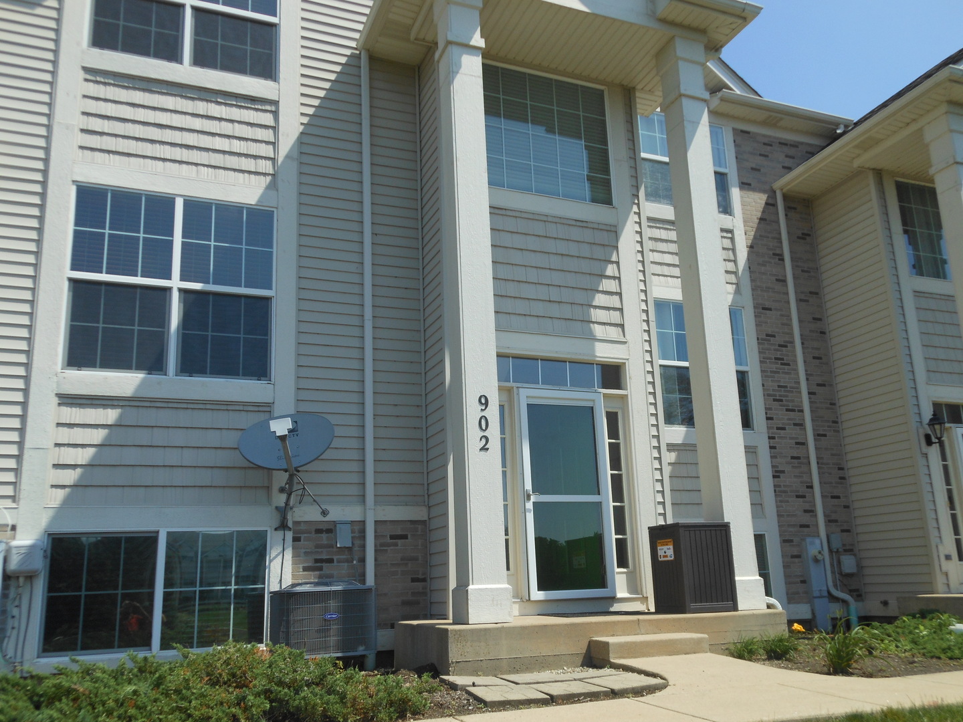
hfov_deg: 61.7
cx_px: 482
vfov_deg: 48.2
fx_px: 807
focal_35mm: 29
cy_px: 361
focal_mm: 5.2
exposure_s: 1/1000
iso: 80
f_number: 3.3
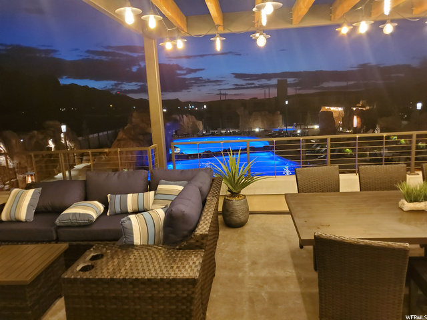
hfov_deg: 67.3
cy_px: 160
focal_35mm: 26
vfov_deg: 53.1
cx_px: 214
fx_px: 321
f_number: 1.5
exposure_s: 1/39
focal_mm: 4.3
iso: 500
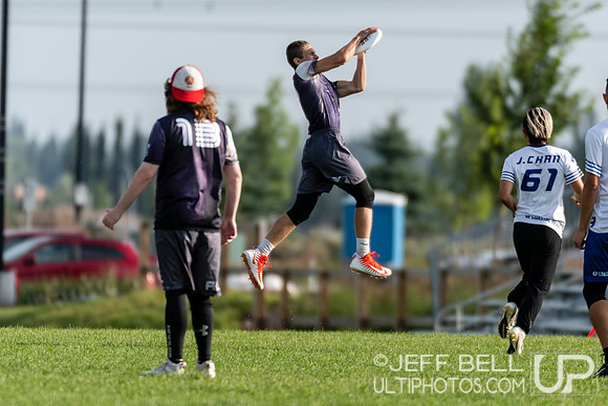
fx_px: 14424
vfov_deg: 1.6
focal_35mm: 854
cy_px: 186
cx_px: 389
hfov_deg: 2.4
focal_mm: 400
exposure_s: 1/1000
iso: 140
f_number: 4
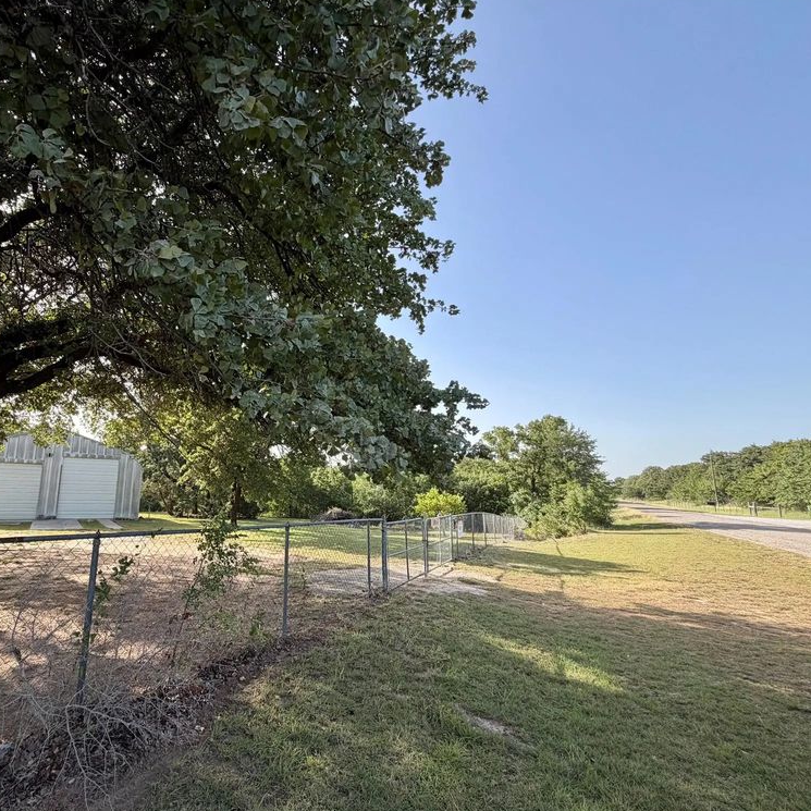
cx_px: 284
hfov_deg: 81.7
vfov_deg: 84.0
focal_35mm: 17
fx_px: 451
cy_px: 407
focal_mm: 2.22
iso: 40
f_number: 2.2
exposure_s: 1/506
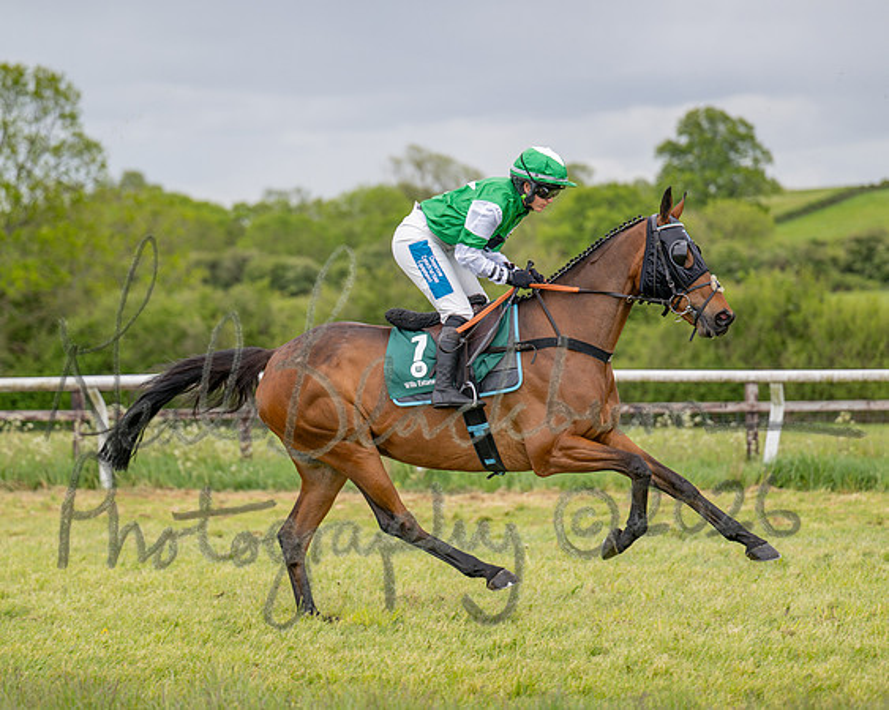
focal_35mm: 116
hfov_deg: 16.6
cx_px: 356
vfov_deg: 13.3
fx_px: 3051
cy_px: 355
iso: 200
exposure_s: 1/1250
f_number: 2.8
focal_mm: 103
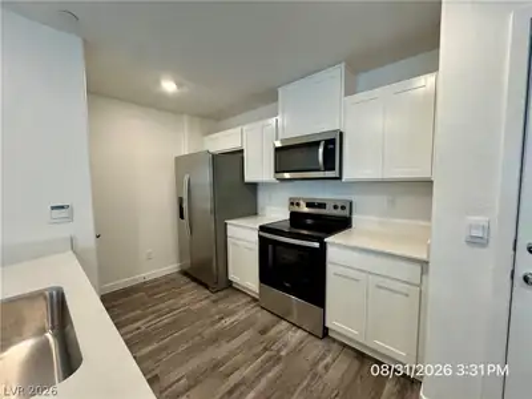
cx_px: 266
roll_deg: +0.2
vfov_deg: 85.7
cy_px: 200
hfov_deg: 102.1
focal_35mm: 14
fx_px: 215
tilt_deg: -4.9
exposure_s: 1/60
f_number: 2.2
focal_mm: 2.22
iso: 200
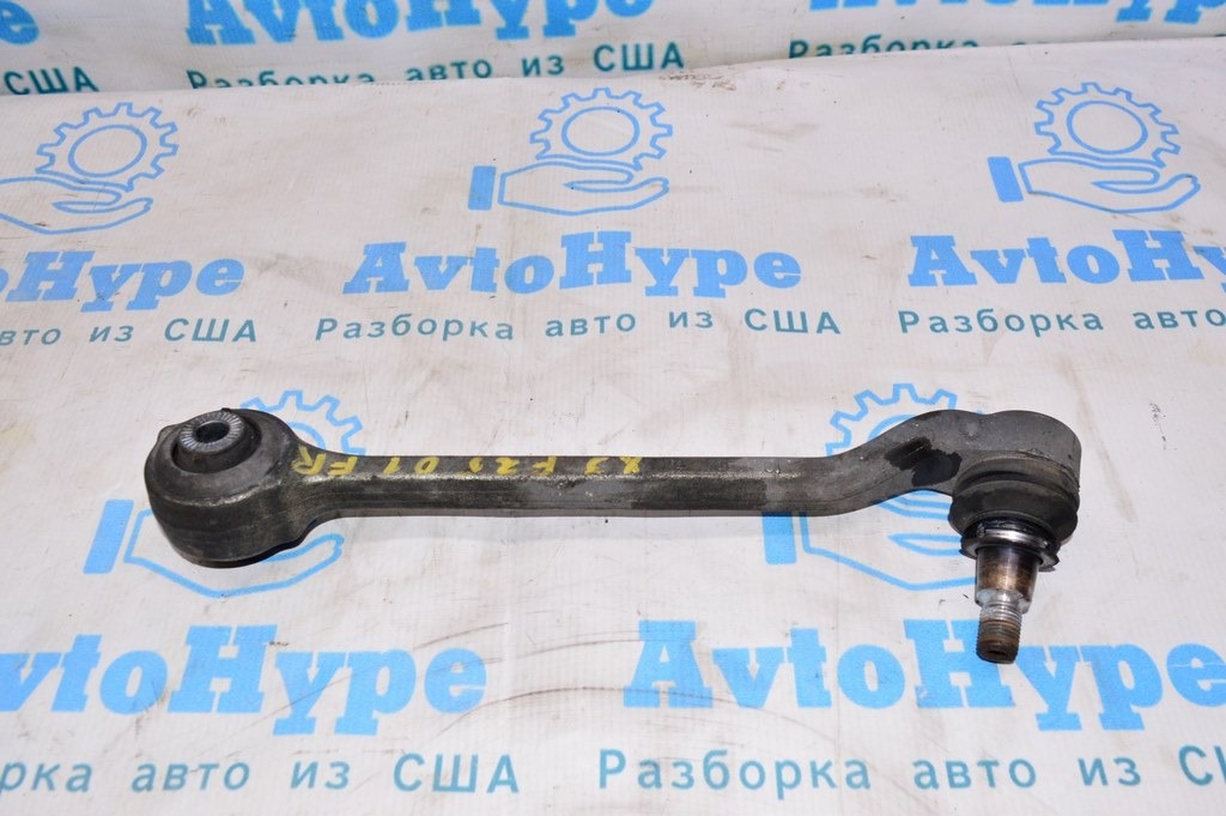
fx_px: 1123
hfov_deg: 57.3
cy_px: 408
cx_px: 613
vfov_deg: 39.9
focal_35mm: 33
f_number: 8
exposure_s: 1/200
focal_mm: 22
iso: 1600
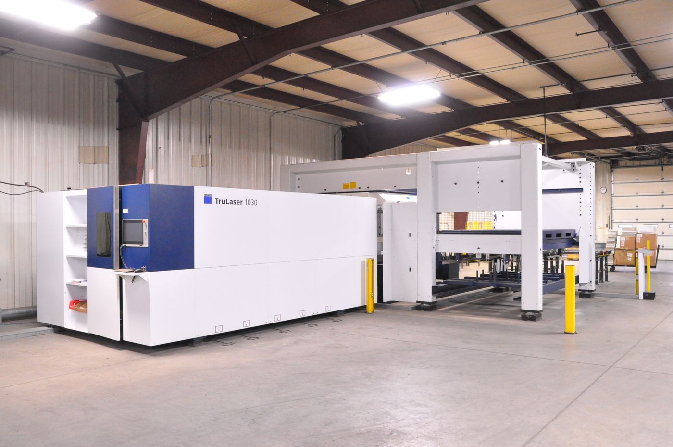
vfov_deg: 41.6
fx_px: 588
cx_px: 336
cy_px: 224
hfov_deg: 59.5
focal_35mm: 32
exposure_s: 1/30
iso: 3200
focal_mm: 21
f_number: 7.1
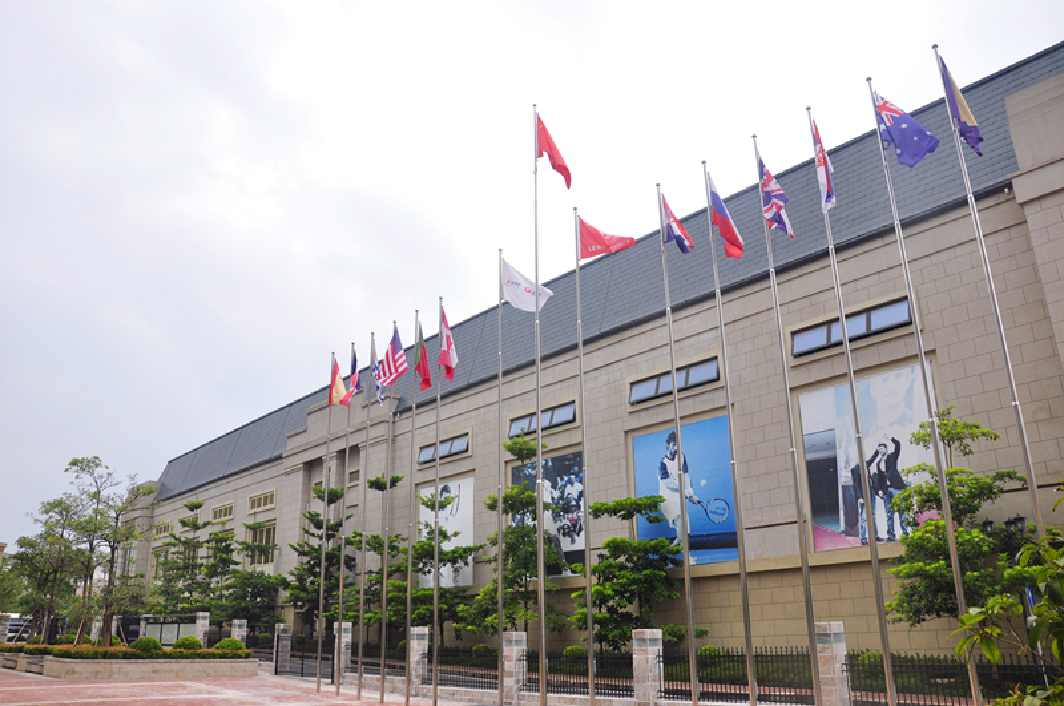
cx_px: 532
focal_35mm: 27
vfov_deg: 47.8
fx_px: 797
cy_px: 353
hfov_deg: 67.5
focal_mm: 18
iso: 400
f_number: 11
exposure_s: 1/640
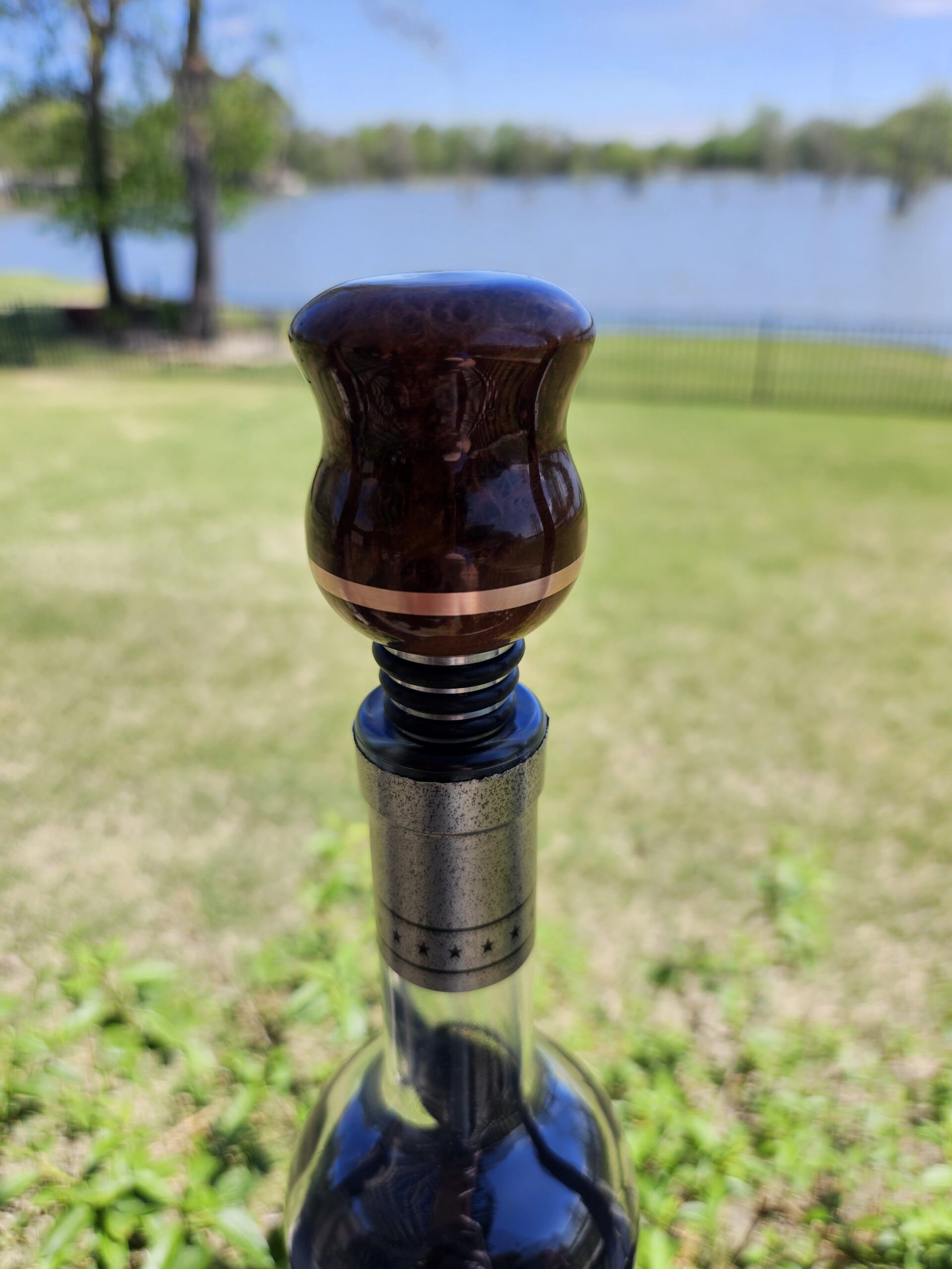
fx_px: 843
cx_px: 476
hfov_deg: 58.9
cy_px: 634
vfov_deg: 73.9
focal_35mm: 23
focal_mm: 5.4
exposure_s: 1/786
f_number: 1.8
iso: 25
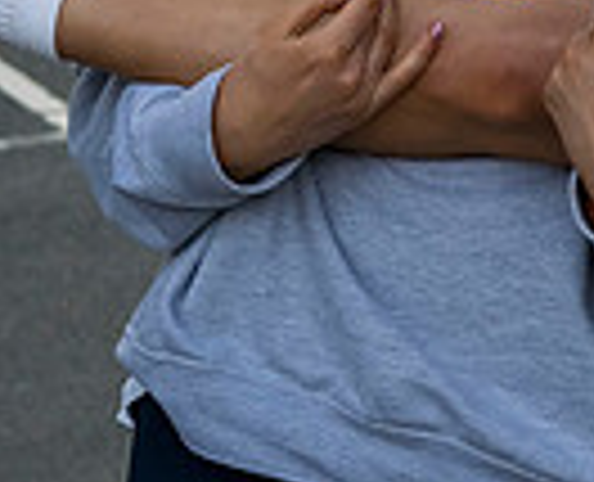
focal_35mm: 188
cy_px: -327
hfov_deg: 9.3
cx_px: 1332
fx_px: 3322
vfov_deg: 8.1
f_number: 3.5
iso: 1250
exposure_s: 1/250
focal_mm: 35
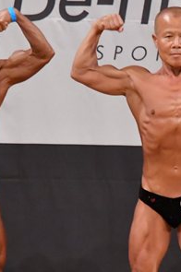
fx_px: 5367
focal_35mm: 710
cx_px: 204
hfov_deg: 1.9
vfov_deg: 2.9
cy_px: 201
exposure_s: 1/400
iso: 7200
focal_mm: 180
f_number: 5.6
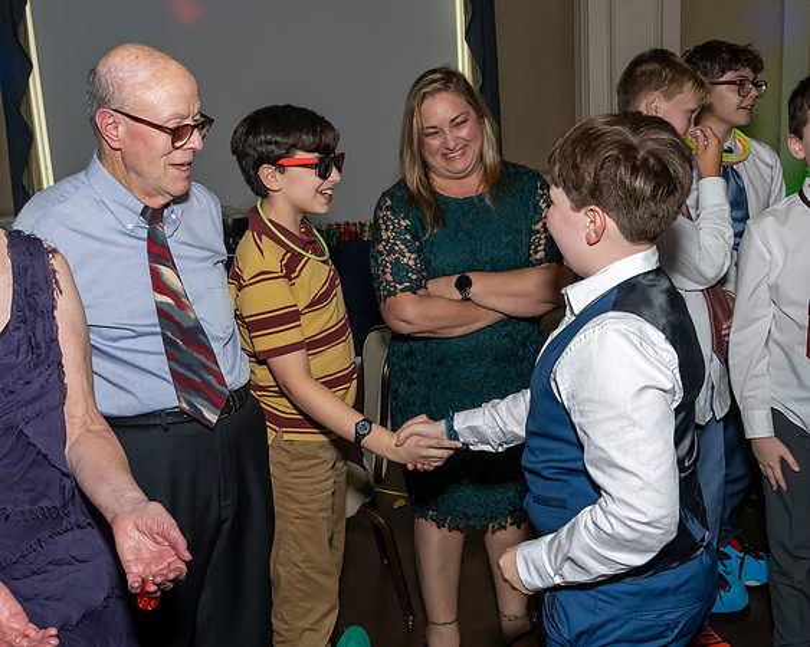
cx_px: 349
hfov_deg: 48.0
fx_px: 906
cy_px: 332
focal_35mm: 38
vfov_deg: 39.3
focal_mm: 20
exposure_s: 1/250
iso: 1000
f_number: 8
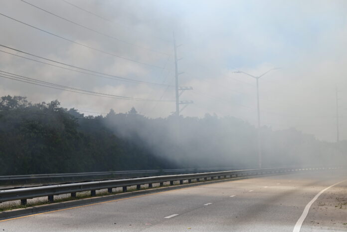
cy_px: 116
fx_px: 636
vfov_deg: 20.6
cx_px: 174
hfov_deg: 30.5
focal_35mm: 66
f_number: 7.1
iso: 100
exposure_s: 1/400
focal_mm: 44
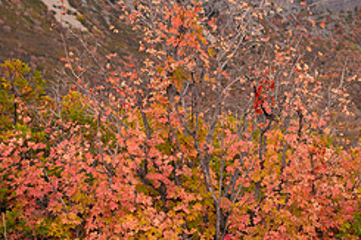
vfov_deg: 12.5
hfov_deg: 18.5
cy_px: 180
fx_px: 1092
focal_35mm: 109
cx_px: 302
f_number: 5.6
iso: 1250
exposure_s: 1/400
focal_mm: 46
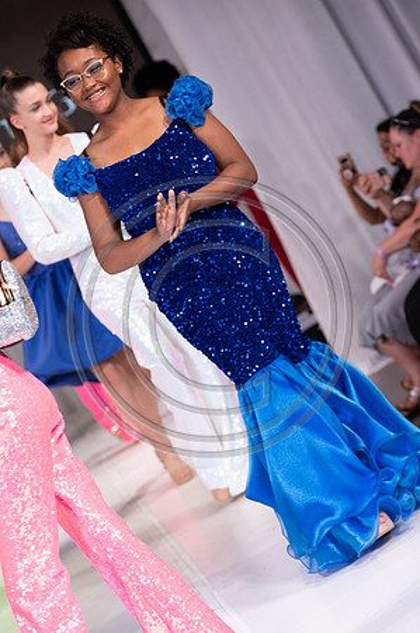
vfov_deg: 15.2
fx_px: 2368
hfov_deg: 10.1
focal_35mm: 135
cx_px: 210
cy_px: 316
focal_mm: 135
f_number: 5.6
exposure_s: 1/400
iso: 2000
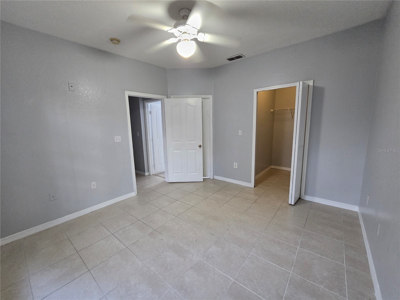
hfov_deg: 106.2
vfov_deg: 89.9
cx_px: 200
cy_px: 150
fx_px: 150
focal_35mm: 13
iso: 320
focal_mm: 2.2
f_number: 2.2
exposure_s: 1/60
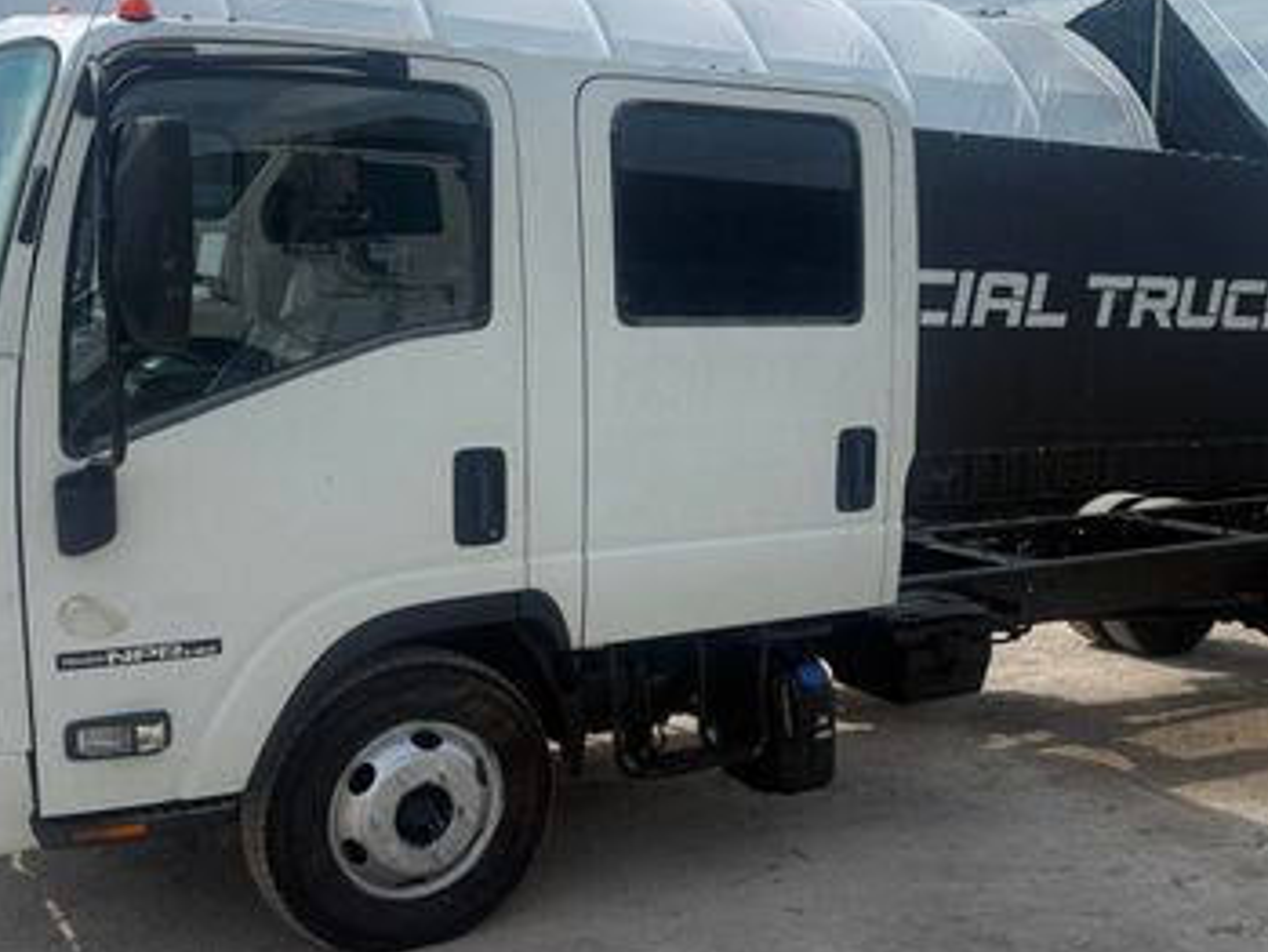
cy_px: 534
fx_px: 1612
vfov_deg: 32.9
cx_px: 745
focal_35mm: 44
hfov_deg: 42.8
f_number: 1.78
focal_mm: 6.76
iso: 80
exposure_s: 1/6173
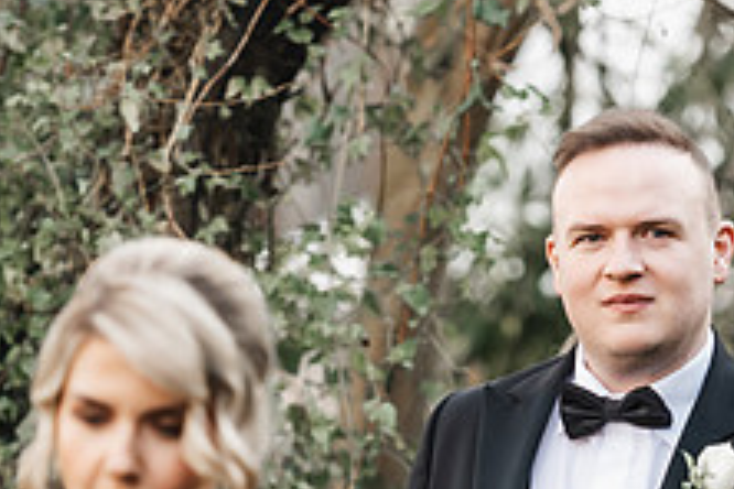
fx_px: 7625
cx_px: 693
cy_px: 495
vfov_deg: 3.7
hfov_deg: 5.5
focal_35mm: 374
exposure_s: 1/320
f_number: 2.8
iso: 800
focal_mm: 125
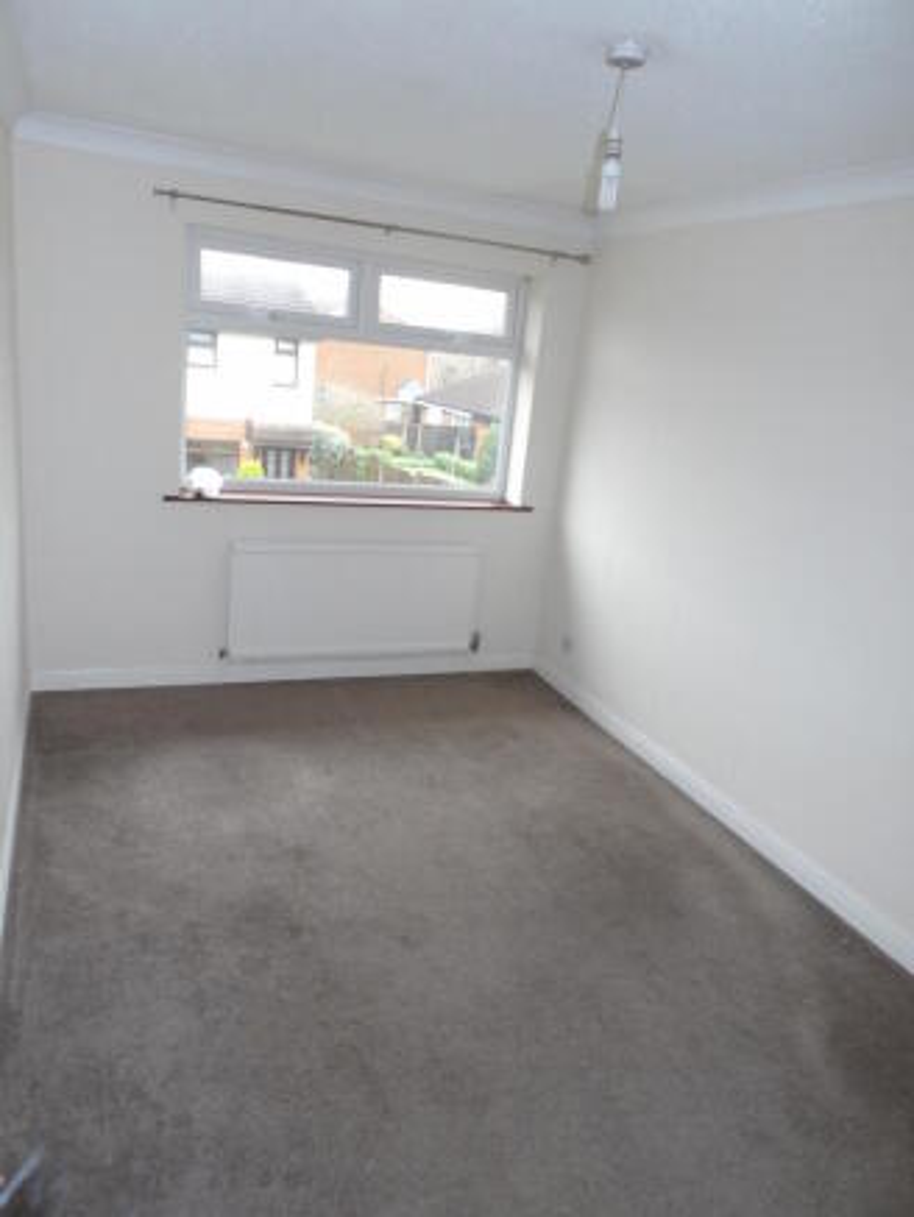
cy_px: 608
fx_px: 845
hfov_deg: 56.8
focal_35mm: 24
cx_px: 457
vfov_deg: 71.6
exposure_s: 1/20
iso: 200
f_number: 4.1
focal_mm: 4.3
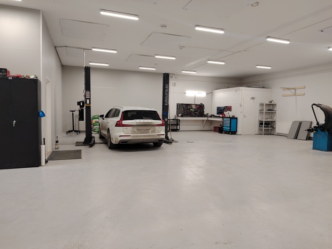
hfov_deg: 71.6
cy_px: 124
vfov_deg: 56.8
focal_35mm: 24
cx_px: 166
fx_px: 230
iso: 441
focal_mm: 5.25
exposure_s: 1/100
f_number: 1.75
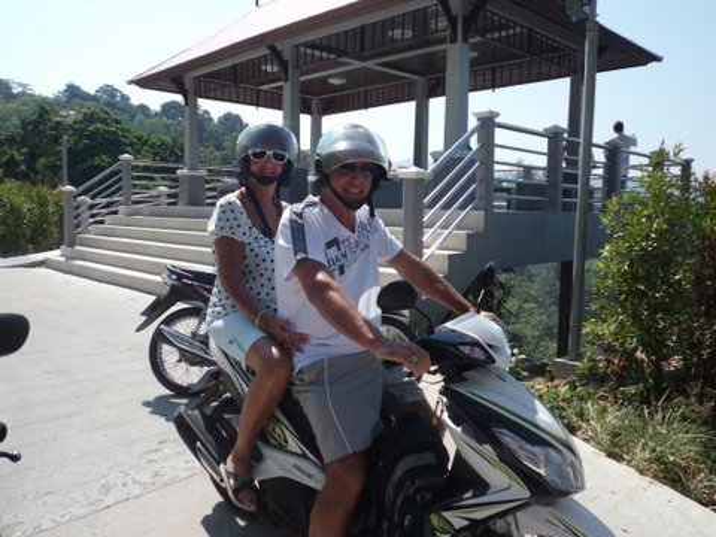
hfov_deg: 61.7
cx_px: 358
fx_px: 600
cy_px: 268
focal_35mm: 29
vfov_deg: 48.2
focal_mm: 5.3
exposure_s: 1/100
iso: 64
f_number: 8.5
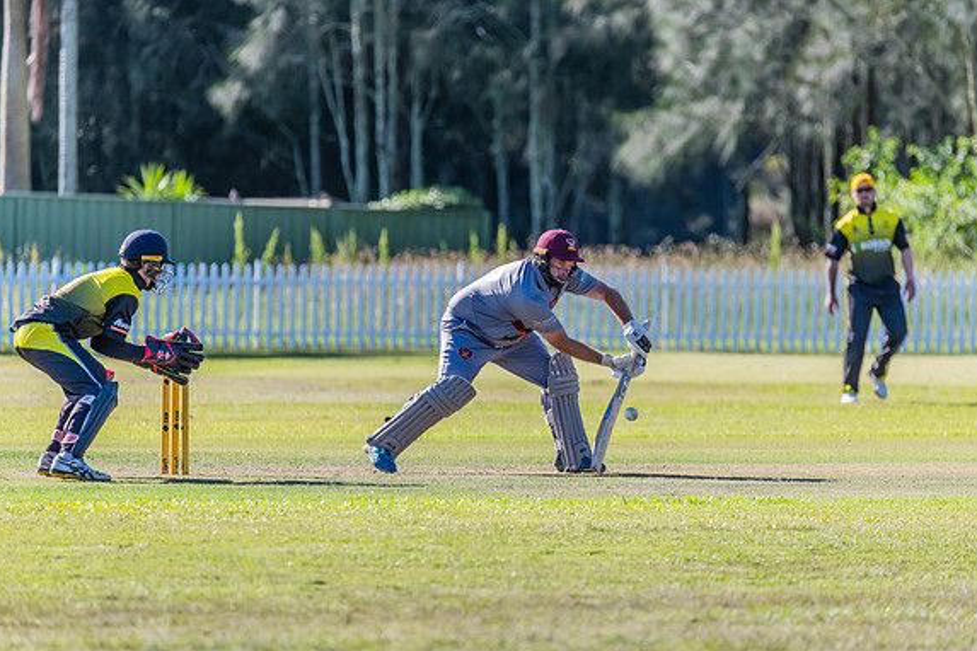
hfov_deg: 4.5
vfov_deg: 3.0
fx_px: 12374
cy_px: 328
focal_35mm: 456
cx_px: 488
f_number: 6
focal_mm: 450
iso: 1000
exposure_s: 1/2000
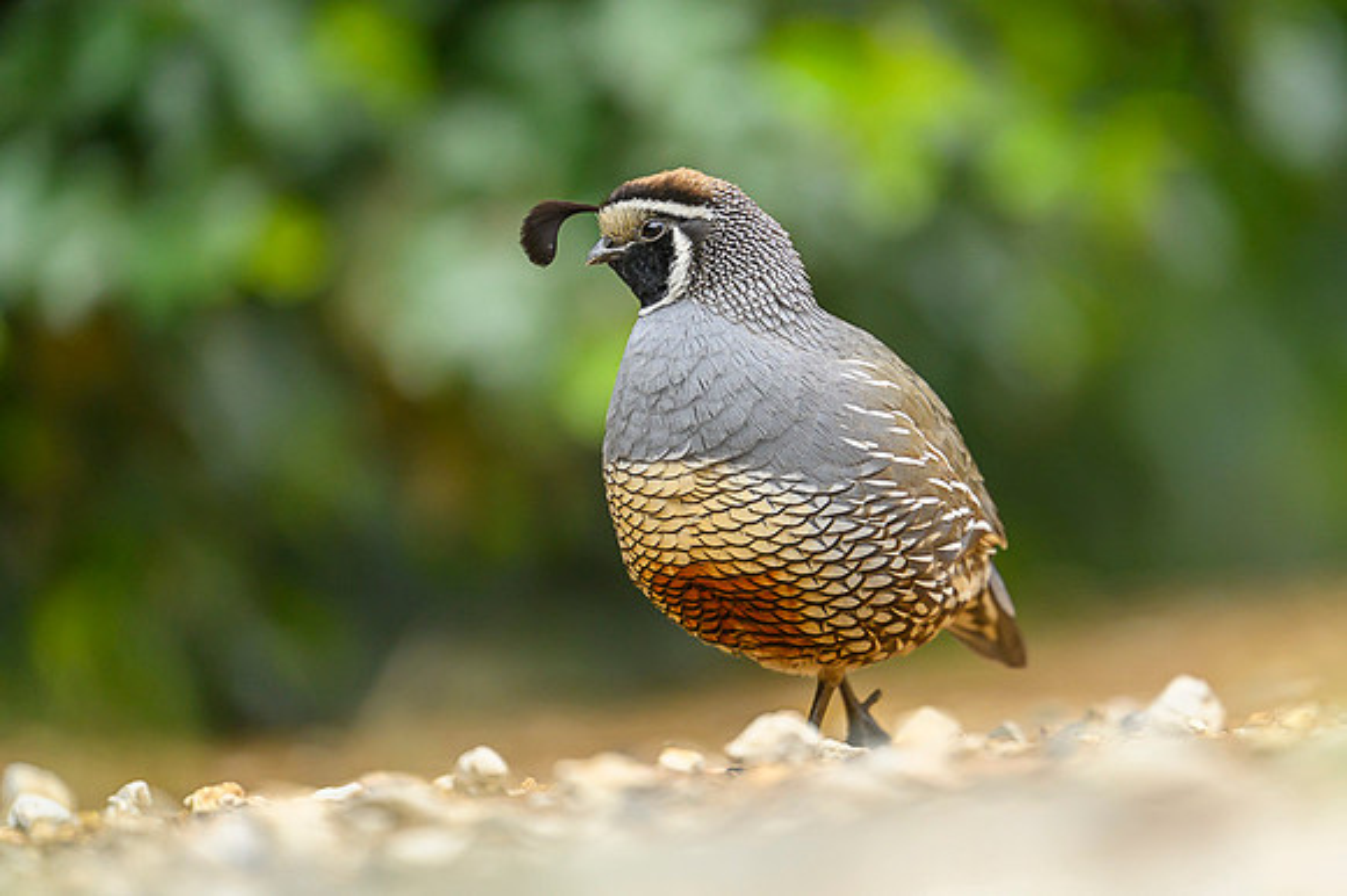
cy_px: 411
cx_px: 897
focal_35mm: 746
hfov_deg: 2.8
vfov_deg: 1.8
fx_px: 27903
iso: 800
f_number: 4
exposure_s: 1/400
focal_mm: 560
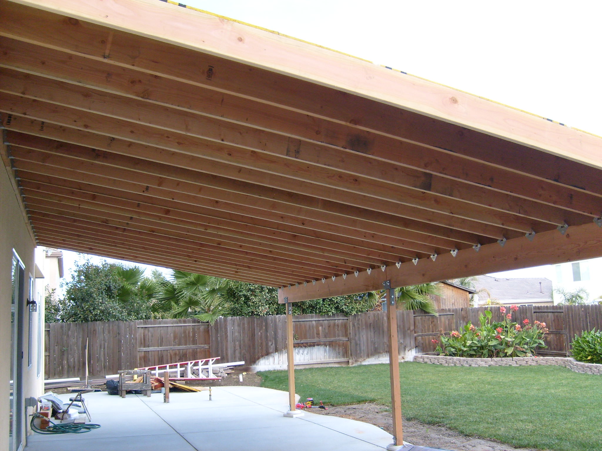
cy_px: 226
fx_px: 609
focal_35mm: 35
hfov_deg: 52.6
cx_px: 301
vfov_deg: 40.7
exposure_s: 1/125
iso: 80
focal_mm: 5.8
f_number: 2.8
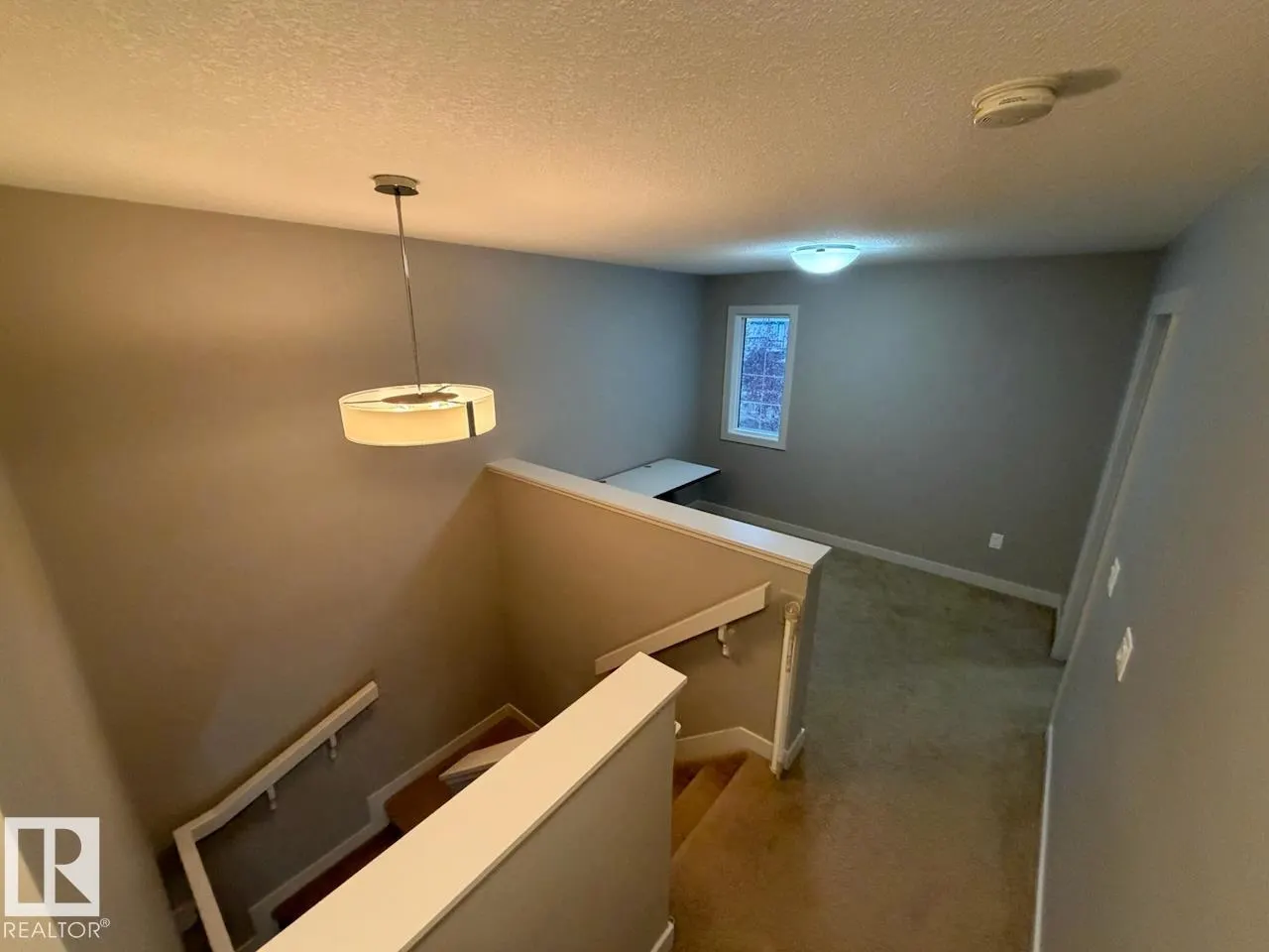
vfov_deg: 85.7
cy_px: 476
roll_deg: +0.0
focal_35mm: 14
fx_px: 513
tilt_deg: -16.2
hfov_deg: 102.1
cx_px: 634
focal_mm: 2.22
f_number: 2.2
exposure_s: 1/60
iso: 500
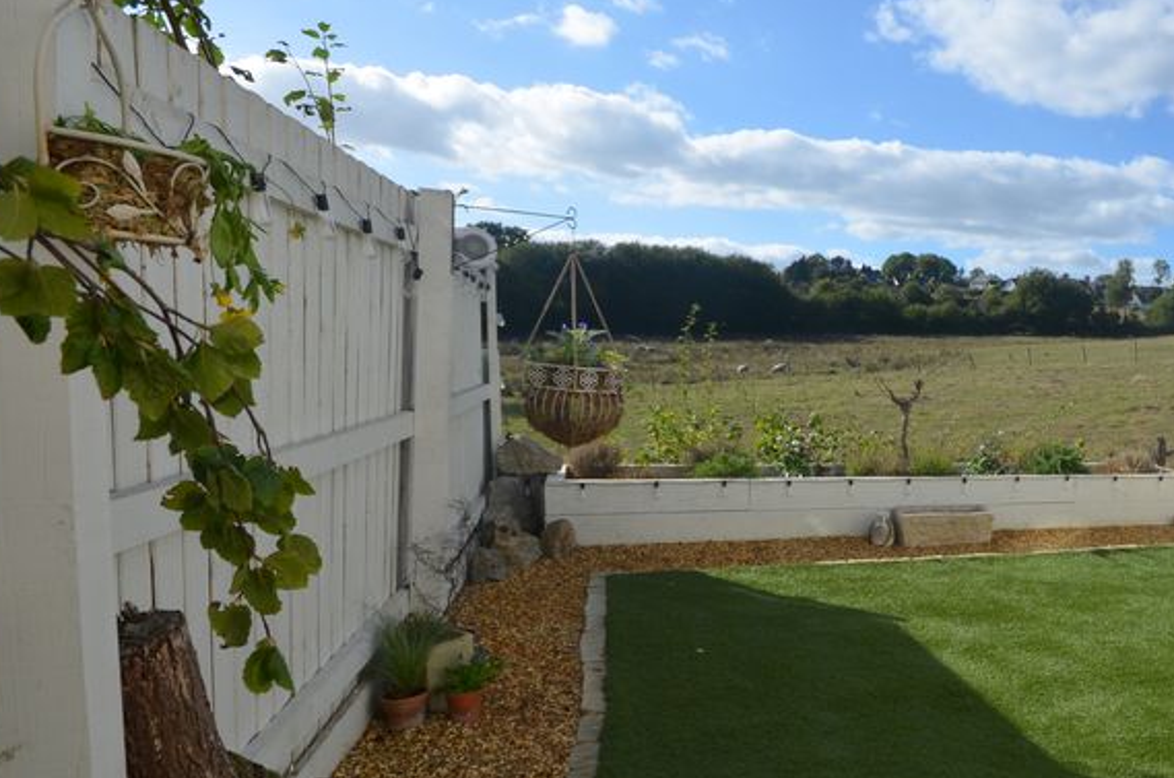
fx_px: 879
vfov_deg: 47.6
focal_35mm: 27
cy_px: 454
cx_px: 992
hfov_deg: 60.2
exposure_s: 1/320
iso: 100
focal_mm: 10
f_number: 9
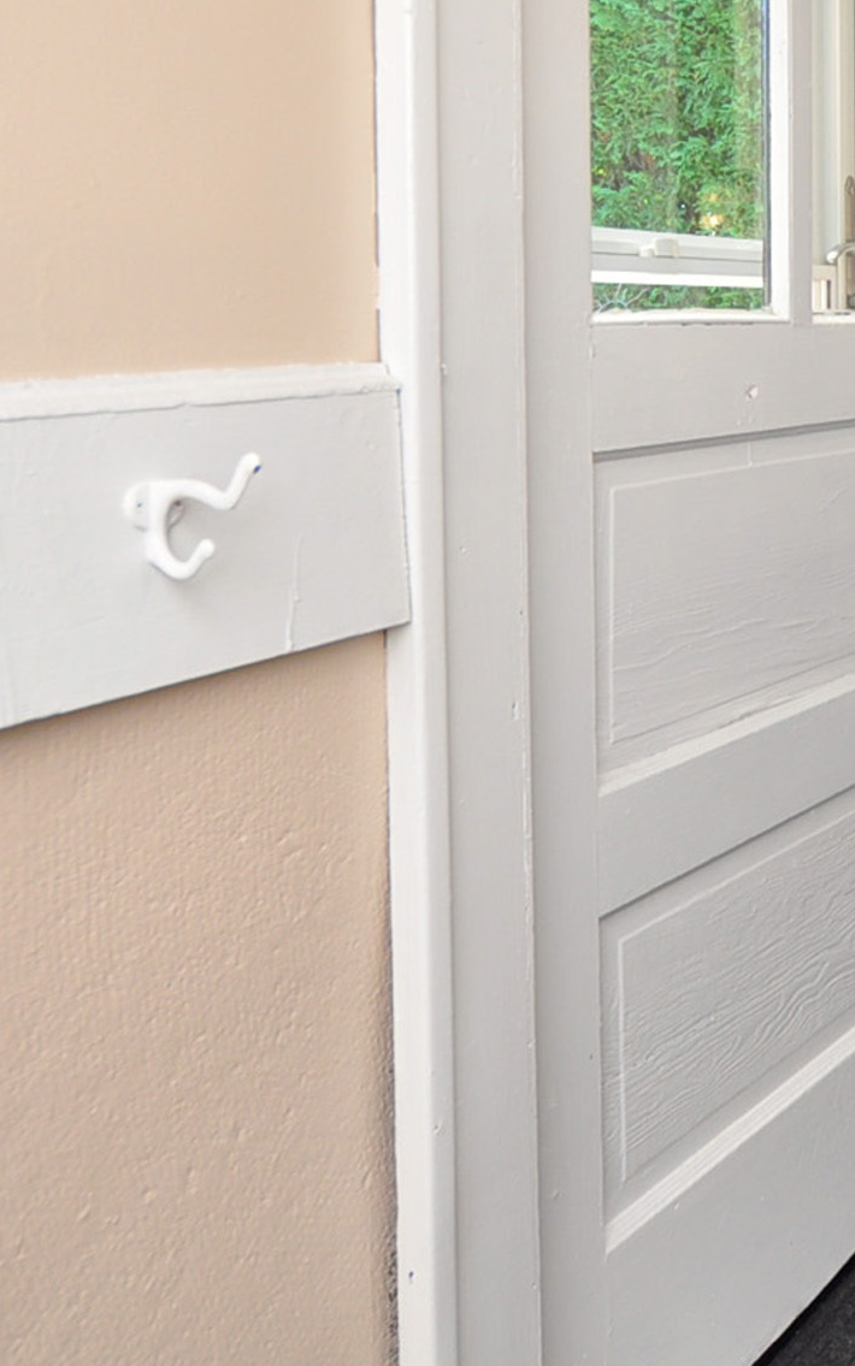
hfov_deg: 30.1
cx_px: 890
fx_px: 1453
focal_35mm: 39
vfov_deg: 48.3
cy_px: 329
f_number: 3.5
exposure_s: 1/80
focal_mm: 10
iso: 200
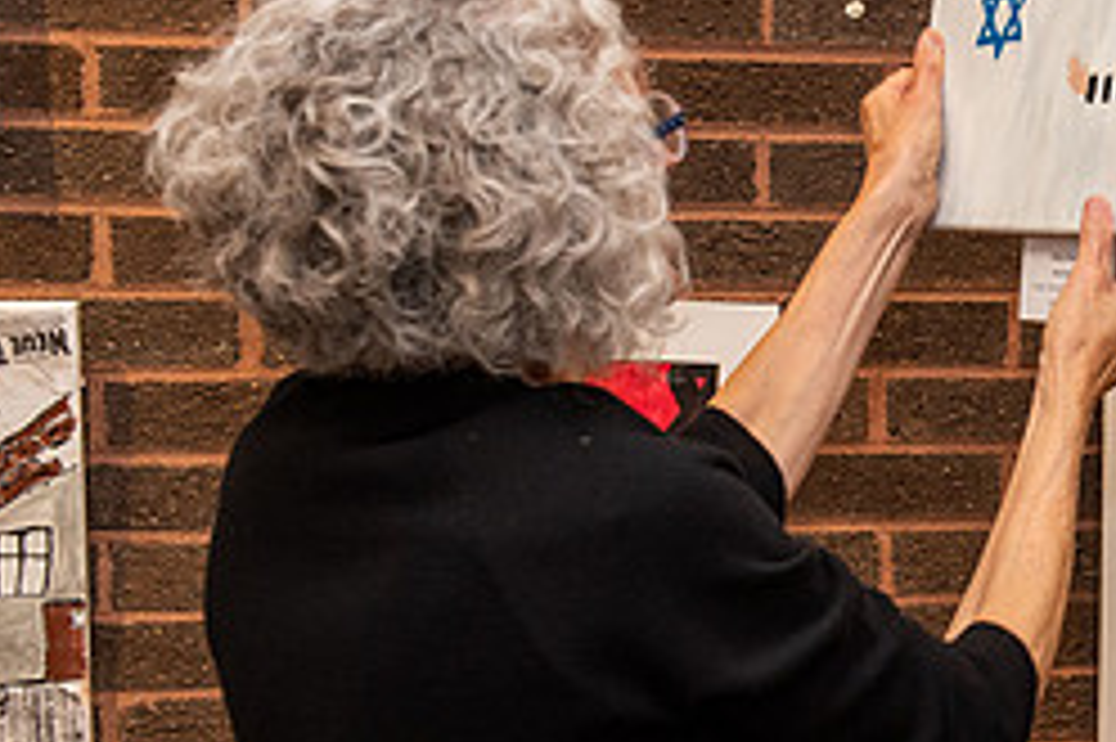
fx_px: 2757
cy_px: 461
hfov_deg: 22.1
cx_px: 1107
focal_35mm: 89
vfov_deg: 15.3
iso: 1600
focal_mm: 38
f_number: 5.6
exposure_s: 1/125
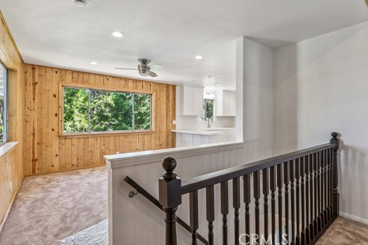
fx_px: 178
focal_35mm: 17
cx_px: 183
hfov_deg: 91.9
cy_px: 118
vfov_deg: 69.1
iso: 100
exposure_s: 1/1.67
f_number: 13
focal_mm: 16.4
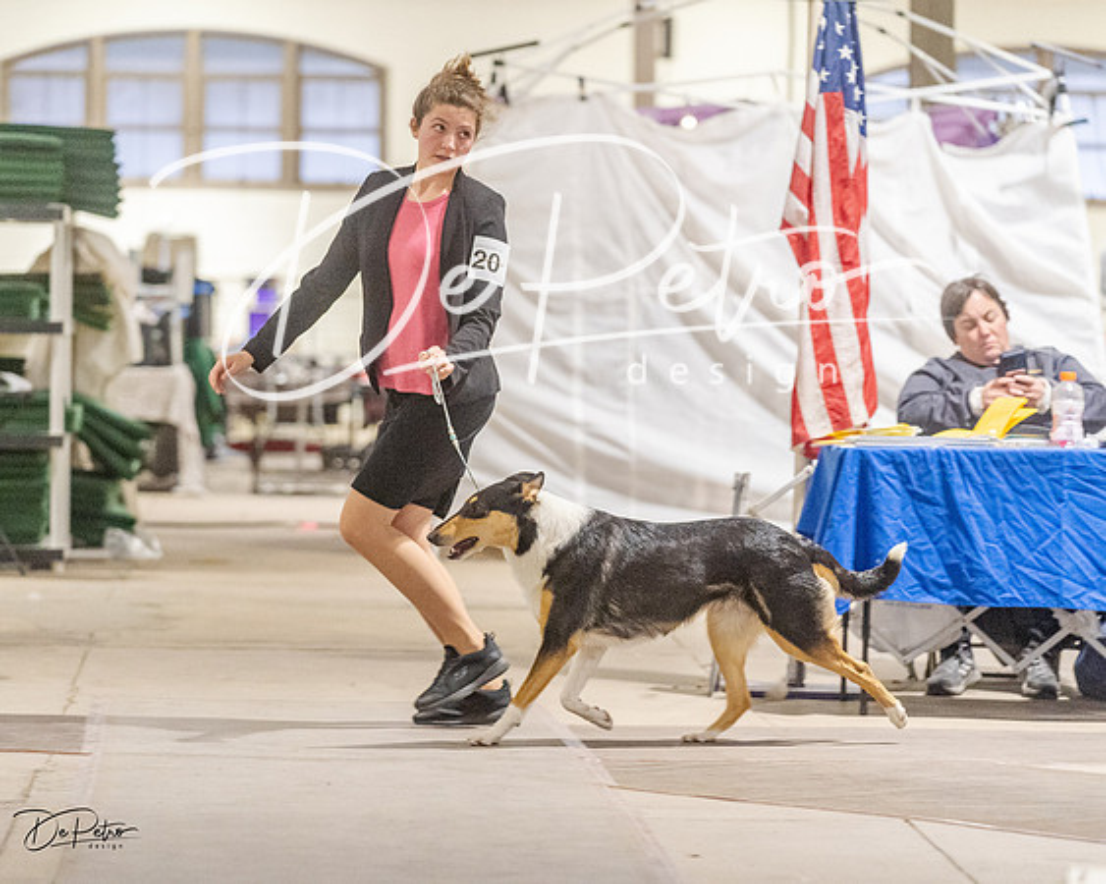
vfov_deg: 10.2
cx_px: 479
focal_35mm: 152
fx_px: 4975
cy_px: 442
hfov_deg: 12.7
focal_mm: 135
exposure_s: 1/400
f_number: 3.2
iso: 6400
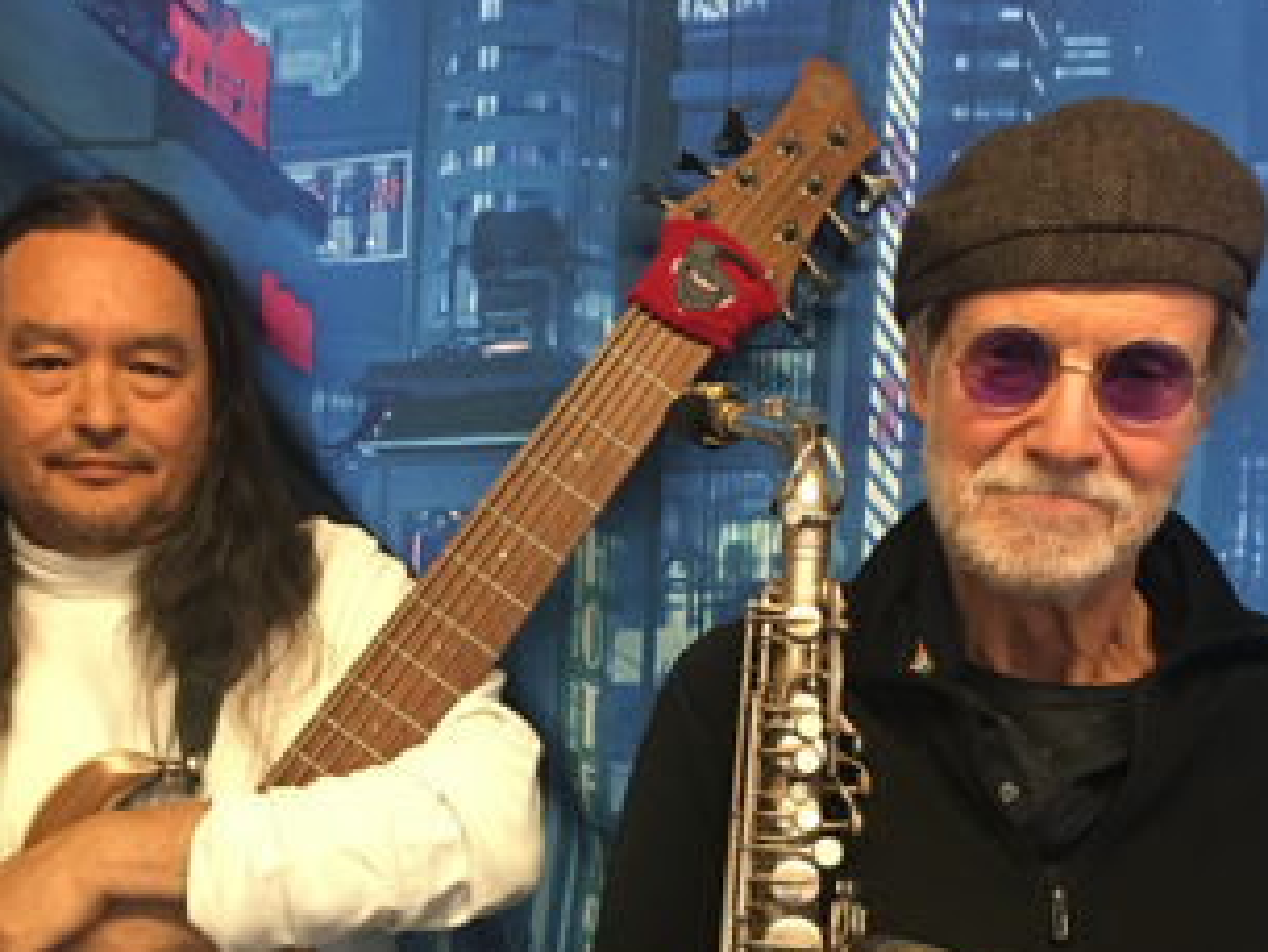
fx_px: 2089
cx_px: 445
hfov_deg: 33.5
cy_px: 881
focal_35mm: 57
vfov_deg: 24.8
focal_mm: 4.2
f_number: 2.2
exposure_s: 1/30
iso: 200
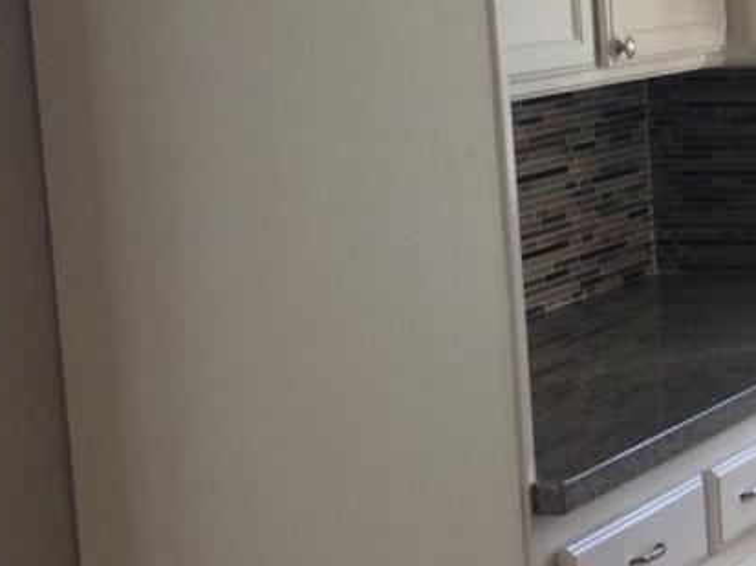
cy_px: 221
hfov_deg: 14.7
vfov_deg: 12.3
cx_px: 1294
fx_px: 2618
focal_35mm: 120
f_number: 2.4
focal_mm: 4.12
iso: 80
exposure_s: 1/120
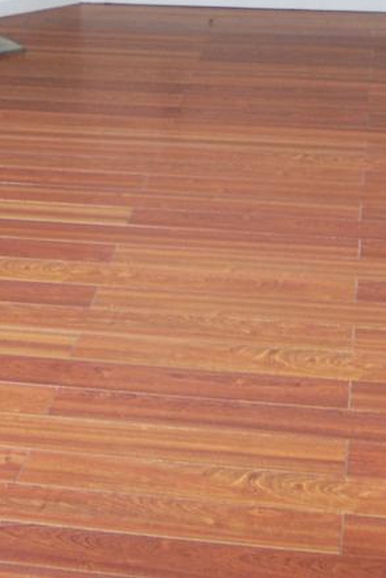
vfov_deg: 17.8
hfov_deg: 14.4
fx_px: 1525
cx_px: 86
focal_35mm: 95
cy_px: -417
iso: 320
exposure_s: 1/30
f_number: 3.5
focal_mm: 18
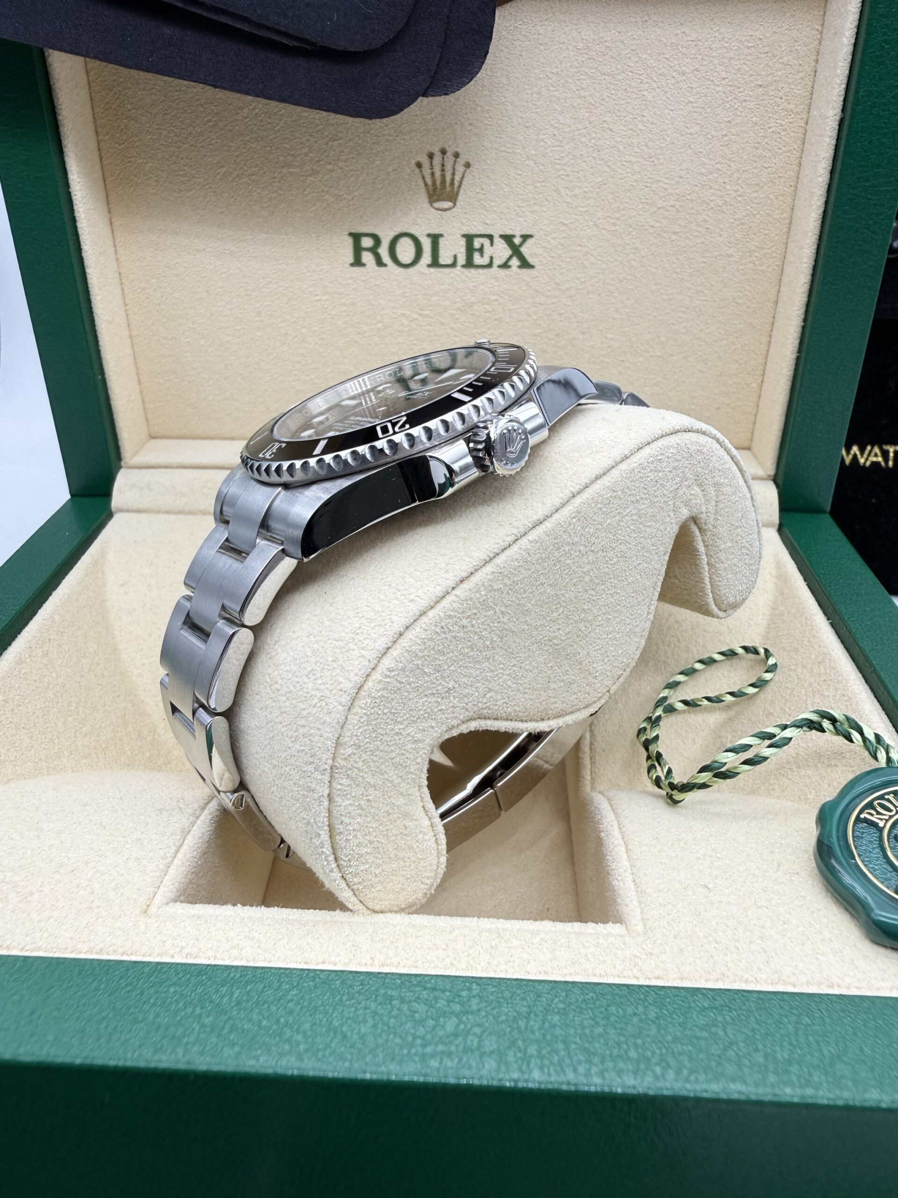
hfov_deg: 56.8
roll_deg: -0.2
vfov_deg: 71.6
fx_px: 830
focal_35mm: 24
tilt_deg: -28.0
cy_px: 599
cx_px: 449
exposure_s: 1/238
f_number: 2.2
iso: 40
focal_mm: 2.22
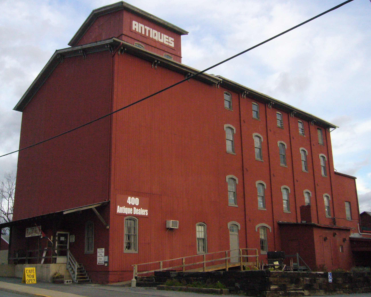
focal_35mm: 37
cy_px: 148
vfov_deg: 40.1
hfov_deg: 49.1
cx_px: 182
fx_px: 406
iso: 400
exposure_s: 1/500
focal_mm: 5.8
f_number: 5.6
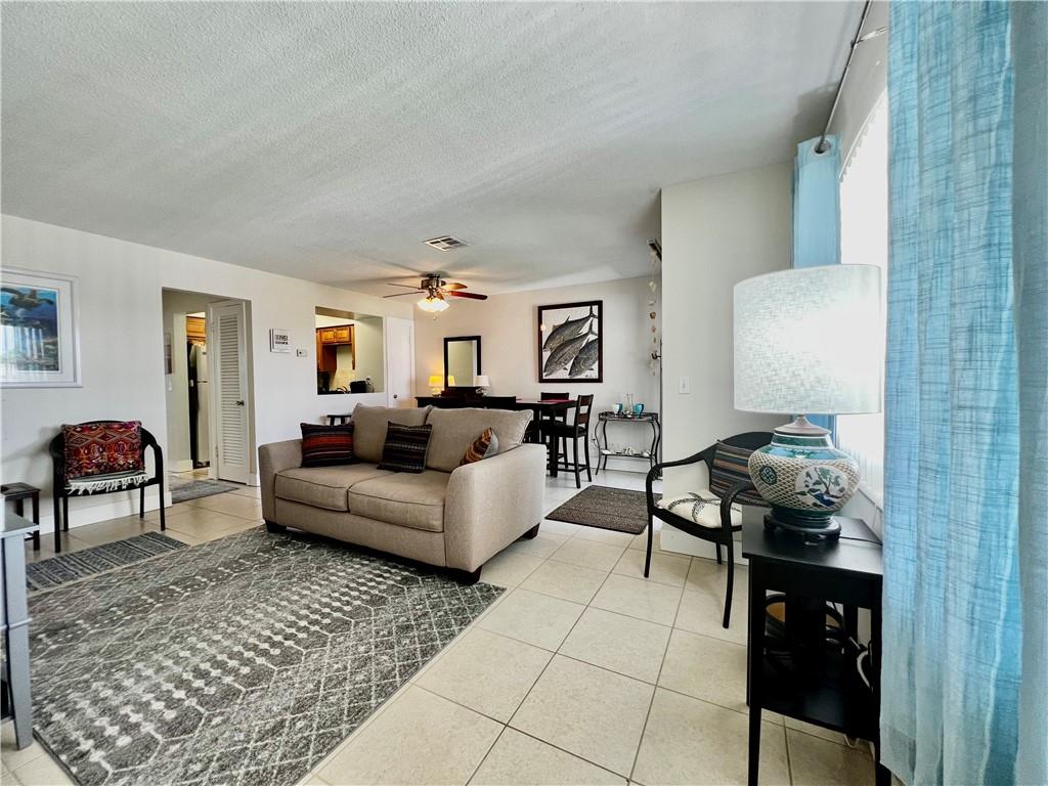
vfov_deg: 89.9
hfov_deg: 106.2
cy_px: 393
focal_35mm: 13
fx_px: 394
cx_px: 524
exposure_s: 1/60
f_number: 1.8
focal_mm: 1.57
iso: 125
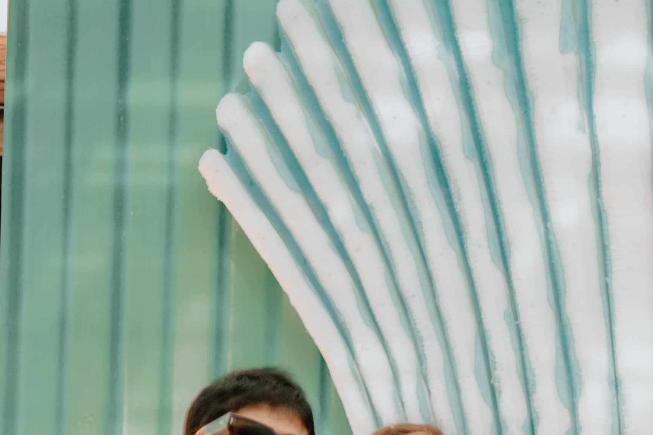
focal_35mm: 143
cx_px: 1004
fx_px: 2593
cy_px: 854
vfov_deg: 9.1
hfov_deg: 13.5
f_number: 1.4
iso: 200
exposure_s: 1/1000
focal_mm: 35
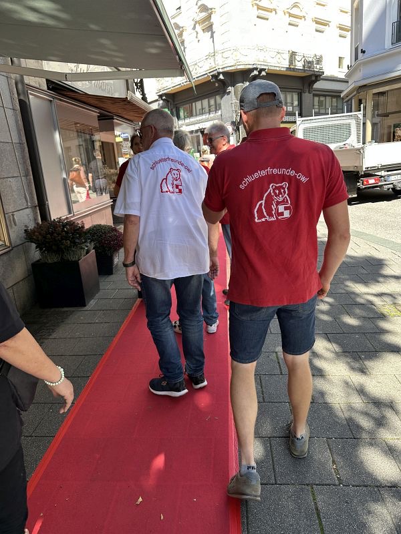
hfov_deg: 56.8
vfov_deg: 71.6
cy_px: 267
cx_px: 200
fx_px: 371
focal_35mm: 24
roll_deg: +4.0
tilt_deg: -18.0
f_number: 1.78
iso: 80
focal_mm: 6.86
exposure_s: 1/404
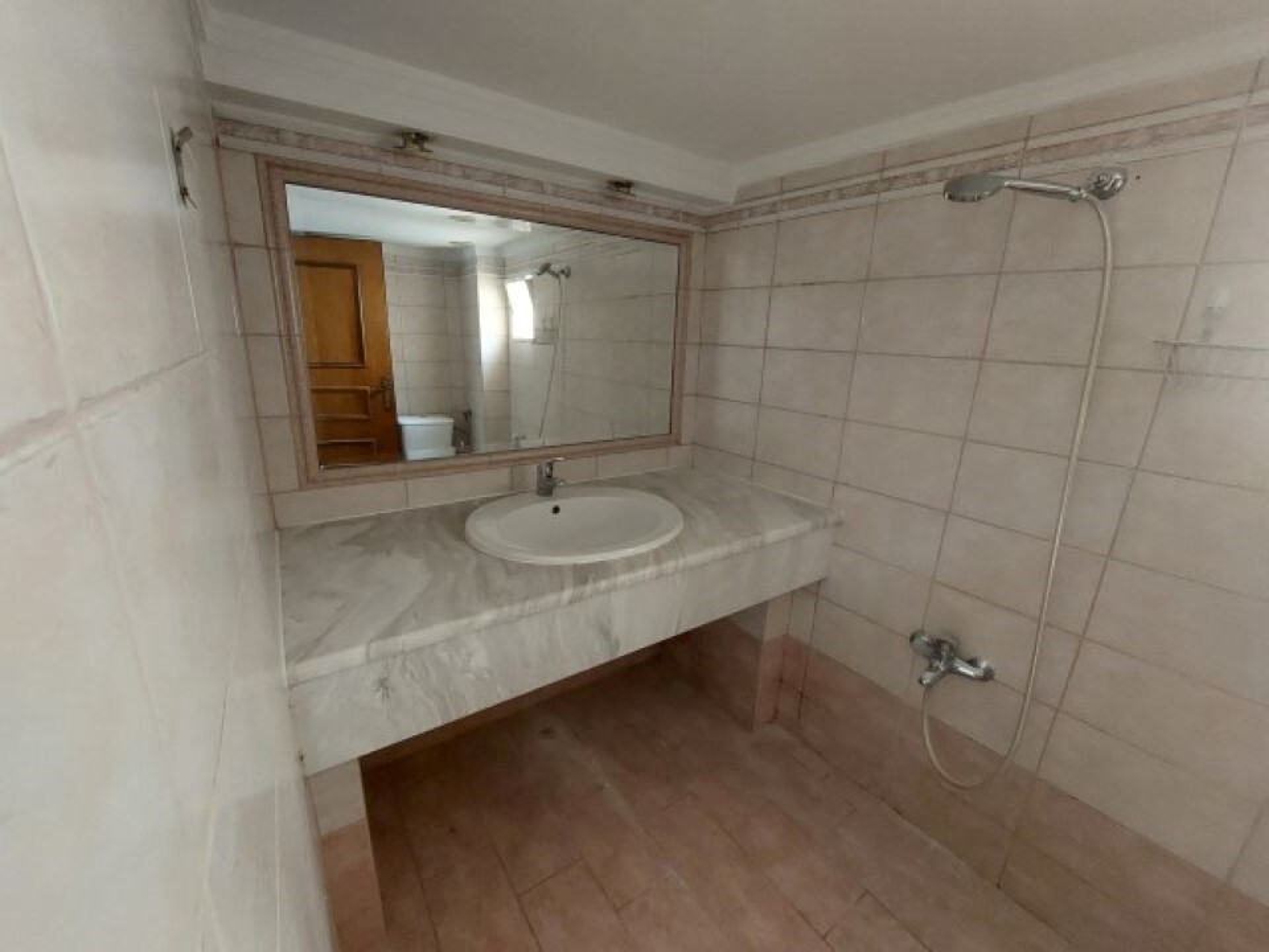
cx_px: 634
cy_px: 476
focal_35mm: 13
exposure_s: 1/25
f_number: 2.2
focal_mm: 1.74
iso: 500
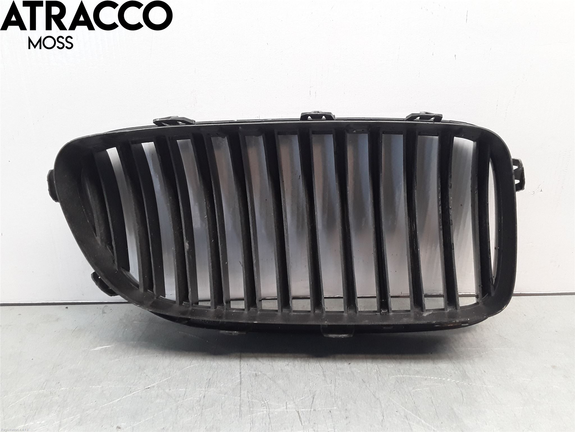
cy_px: 216
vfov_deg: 49.7
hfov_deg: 63.4
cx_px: 288
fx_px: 465
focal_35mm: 28
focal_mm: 2.91
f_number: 1.9
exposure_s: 1/50
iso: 80
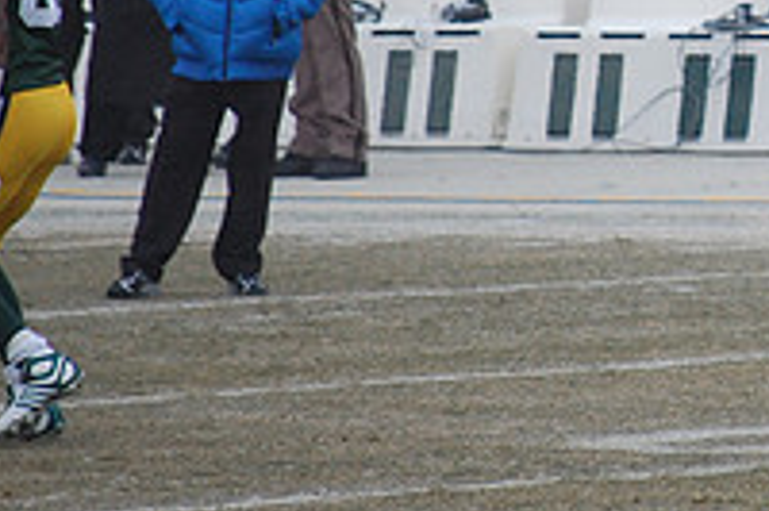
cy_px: -38
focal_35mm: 869
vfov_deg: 1.6
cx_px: 923
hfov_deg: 2.4
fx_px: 18547
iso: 800
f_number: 5.6
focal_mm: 200
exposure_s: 1/1250
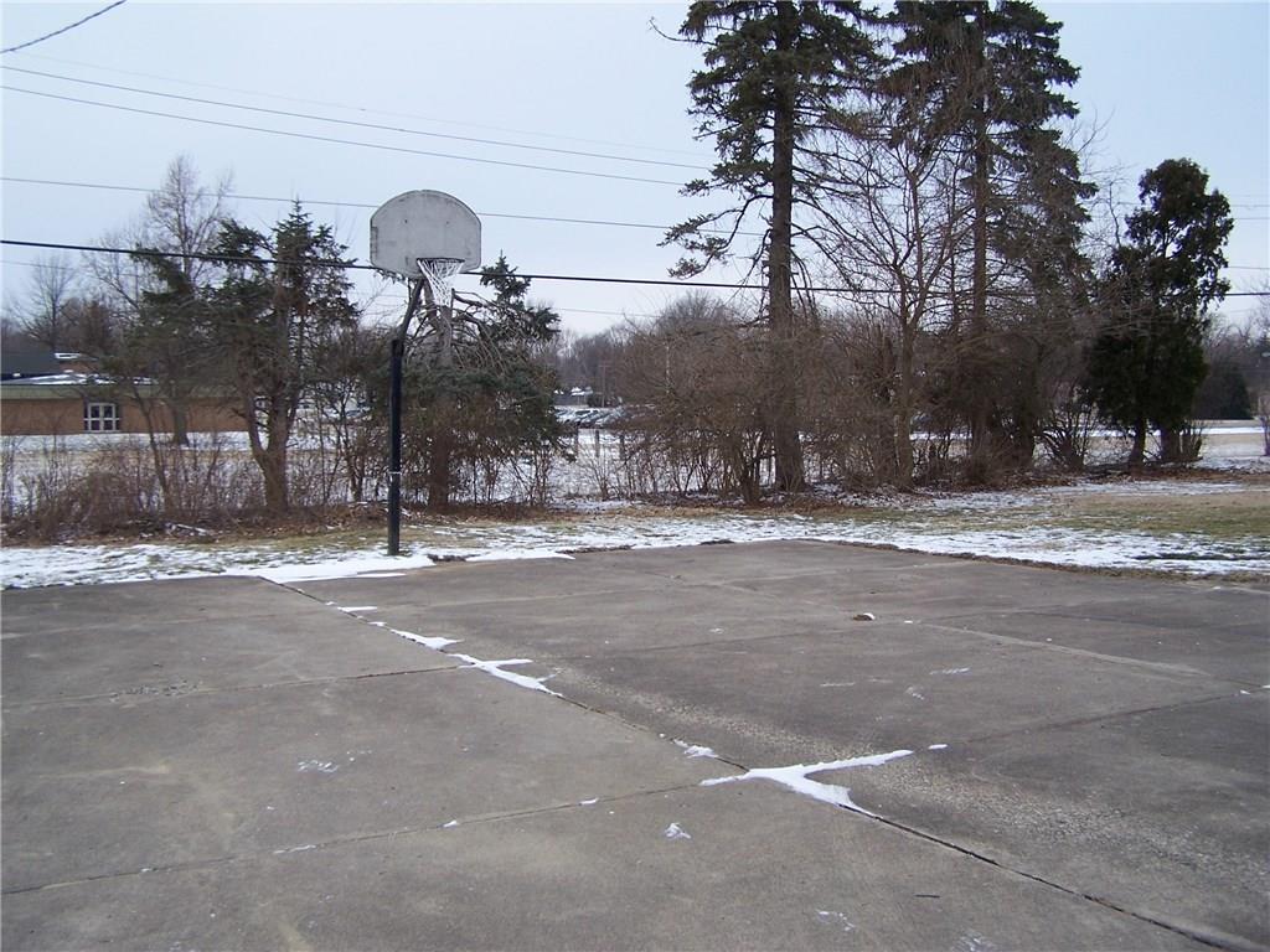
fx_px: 1394
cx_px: 635
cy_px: 476
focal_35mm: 38
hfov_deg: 49.0
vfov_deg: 37.7
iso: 80
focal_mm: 6.3
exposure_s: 1/350
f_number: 2.8
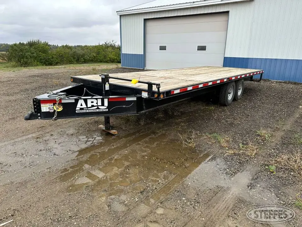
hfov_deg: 71.6
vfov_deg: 56.8
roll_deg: -0.8
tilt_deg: -15.5
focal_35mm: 24
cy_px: 114
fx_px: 209
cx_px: 151
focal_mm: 6.86
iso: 80
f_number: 1.78
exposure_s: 1/1639
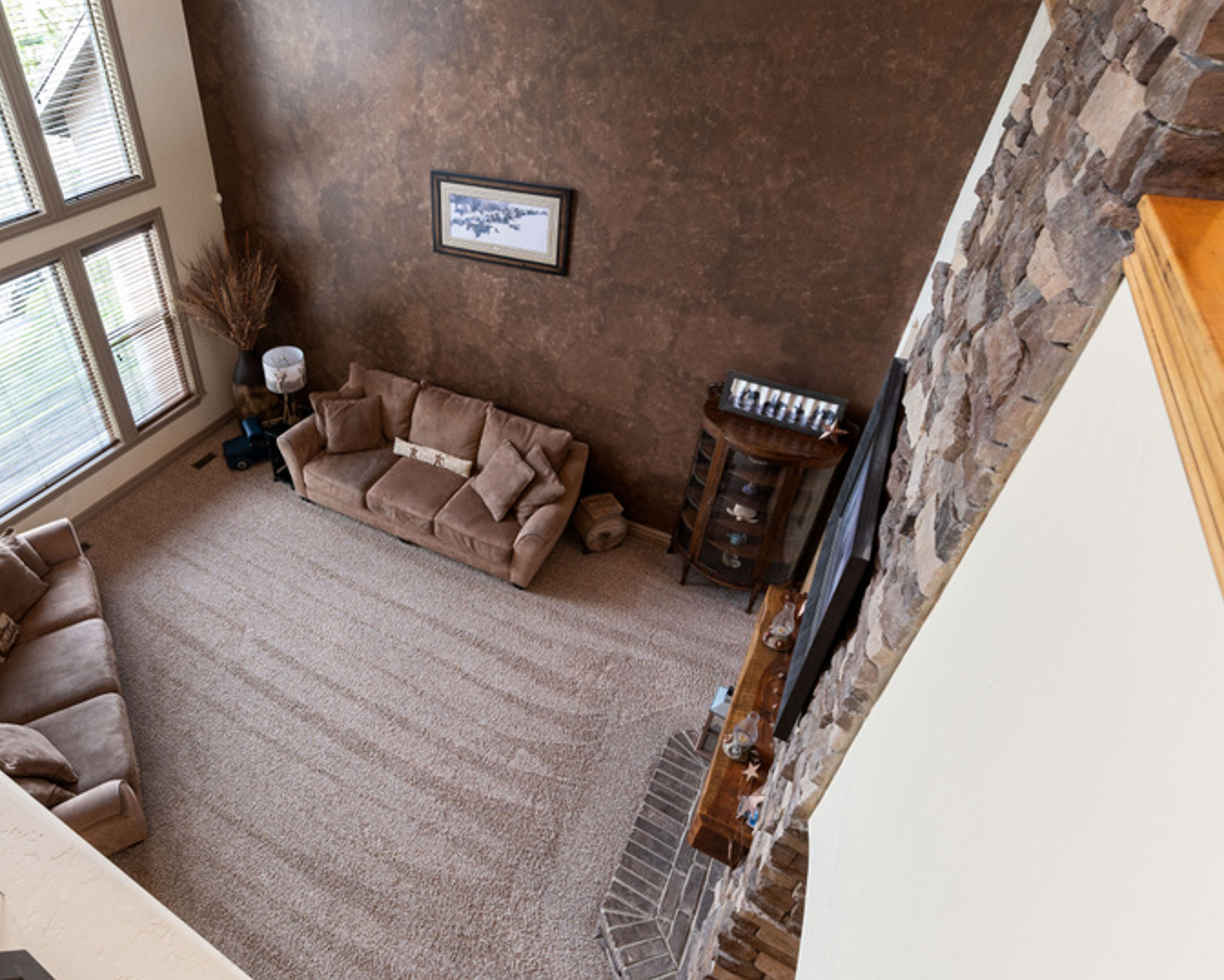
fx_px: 725
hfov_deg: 77.7
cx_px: 406
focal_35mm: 20
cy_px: 429
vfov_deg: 67.9
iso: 500
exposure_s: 1/50
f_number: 7.1
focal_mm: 14
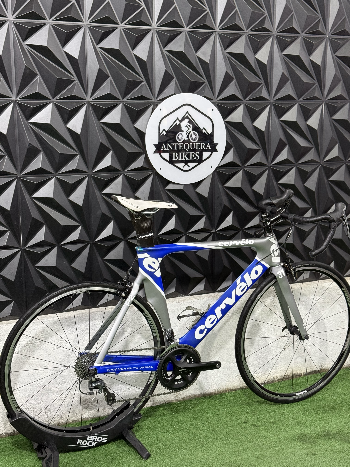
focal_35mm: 48
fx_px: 647
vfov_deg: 39.7
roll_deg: -0.7
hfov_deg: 30.3
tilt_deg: -9.5
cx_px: 175
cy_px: 234
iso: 160
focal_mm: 6.76
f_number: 1.78
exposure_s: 1/60
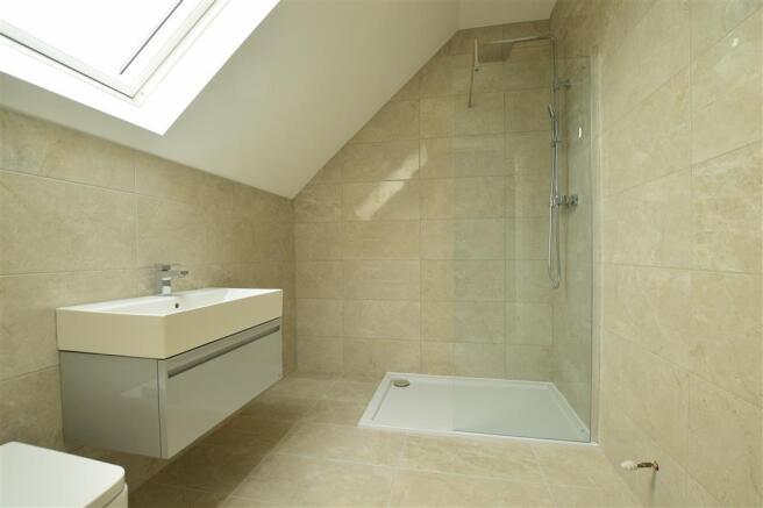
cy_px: 254
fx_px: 318
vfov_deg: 77.3
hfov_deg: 100.4
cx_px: 382
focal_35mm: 15
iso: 400
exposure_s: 1/15
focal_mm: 10
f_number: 7.1
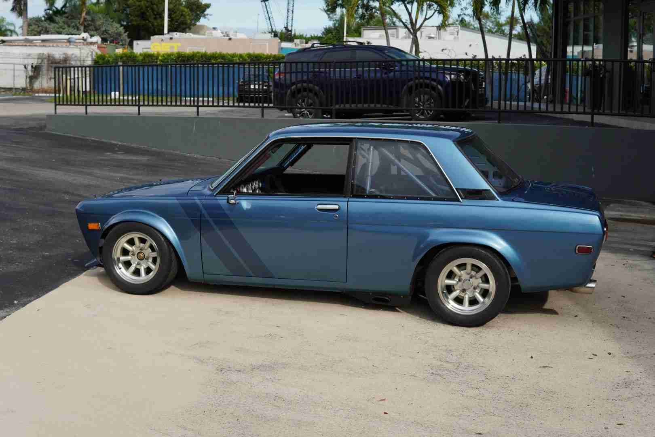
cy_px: 218
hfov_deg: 43.6
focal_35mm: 45
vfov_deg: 29.9
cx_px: 328
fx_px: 819
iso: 100
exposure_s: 1/250
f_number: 5
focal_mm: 30
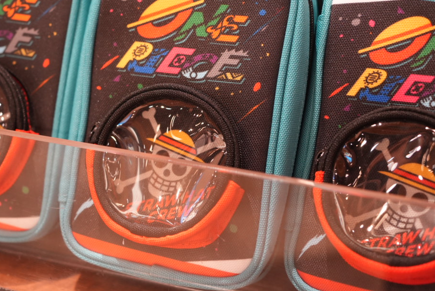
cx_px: 157
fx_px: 834
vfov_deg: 19.7
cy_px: 103
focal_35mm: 69
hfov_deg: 29.1
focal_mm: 39
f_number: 3.2
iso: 1250
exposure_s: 1/40
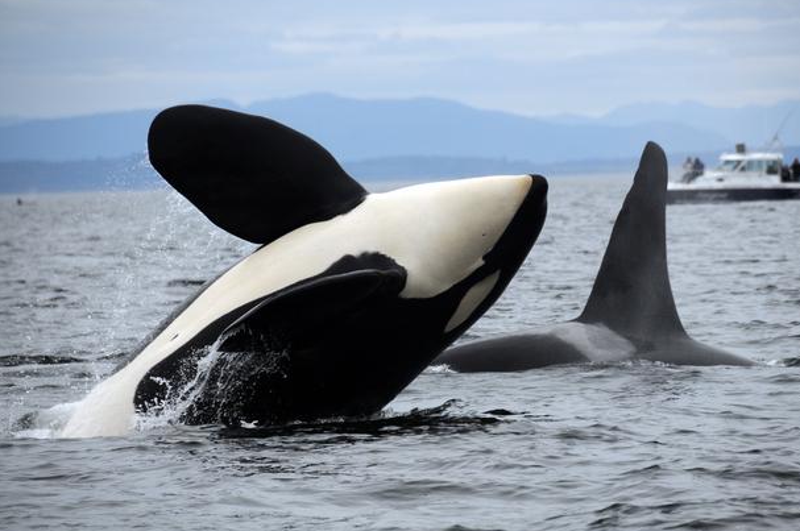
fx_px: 7679
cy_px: 246
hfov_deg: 6.0
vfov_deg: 4.0
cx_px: 459
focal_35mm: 346
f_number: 5.6
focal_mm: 200
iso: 320
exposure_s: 1/1000
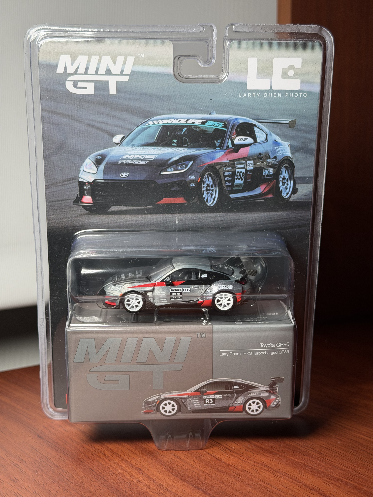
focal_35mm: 48
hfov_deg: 30.3
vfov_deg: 39.7
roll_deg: +0.1
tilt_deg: -6.1
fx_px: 690
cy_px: 248
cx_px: 186
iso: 80
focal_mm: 6.76
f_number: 1.78
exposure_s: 1/159
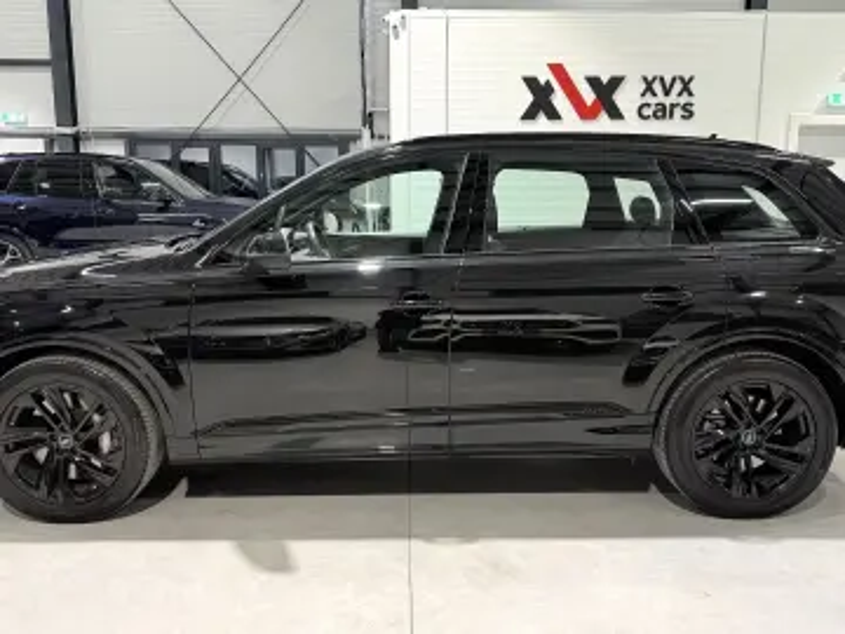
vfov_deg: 56.8
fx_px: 586
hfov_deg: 71.6
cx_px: 422
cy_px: 317
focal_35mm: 24
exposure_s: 1/50
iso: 160
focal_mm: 6.76
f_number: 1.78
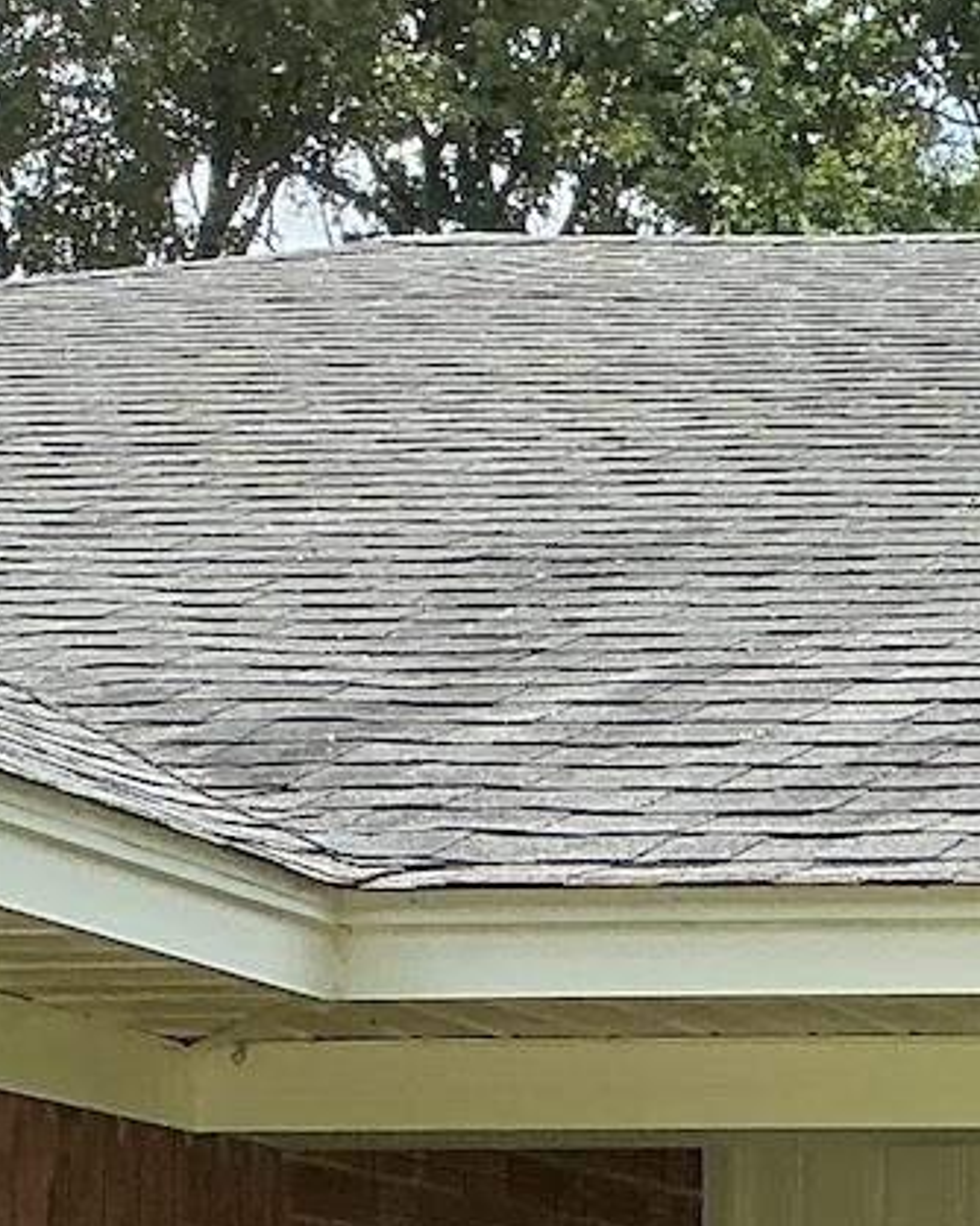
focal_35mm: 134
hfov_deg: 9.1
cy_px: 1616
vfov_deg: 13.8
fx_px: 4862
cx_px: 2981
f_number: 1.8
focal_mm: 3
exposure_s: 1/1221
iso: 25
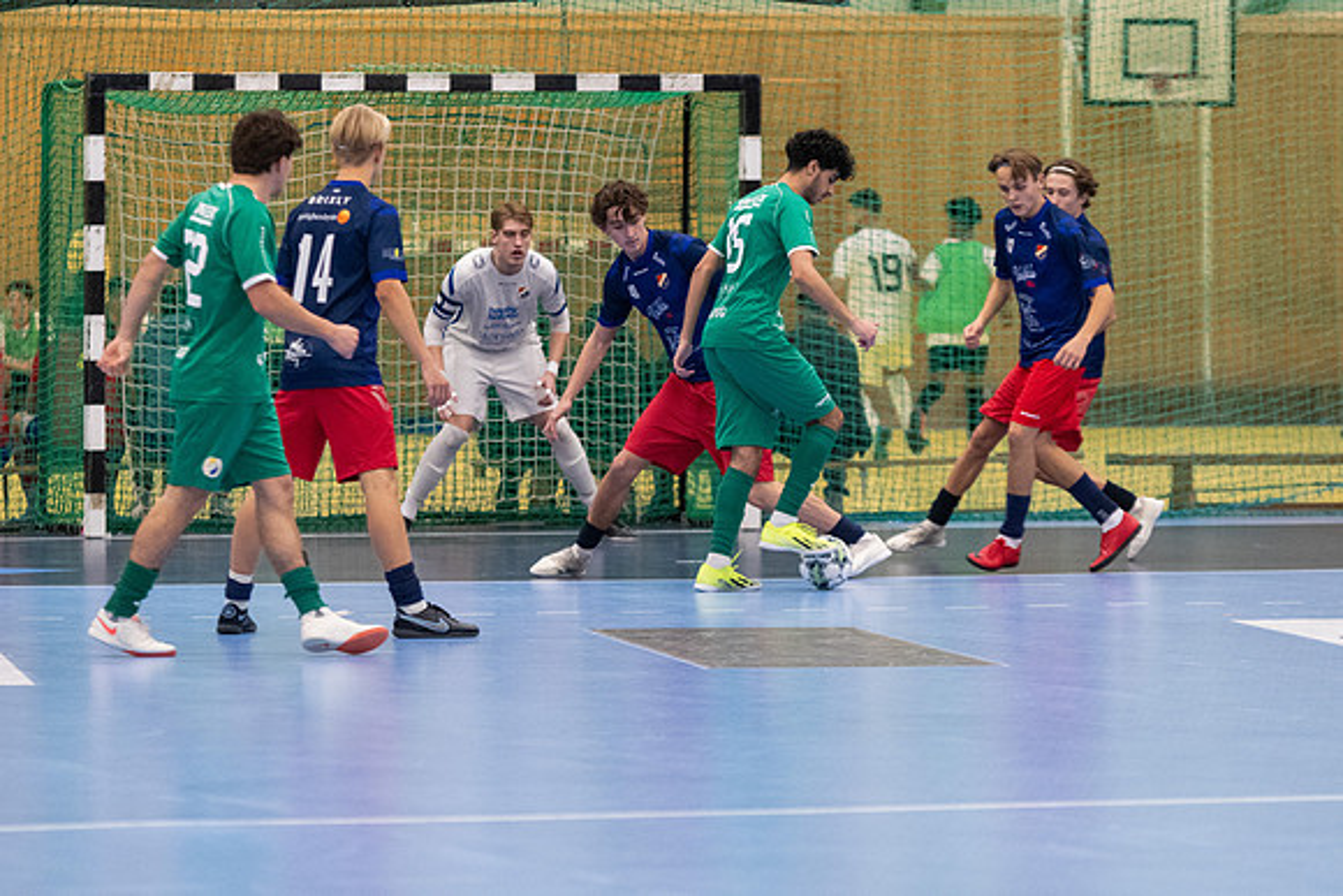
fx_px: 9065
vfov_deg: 5.7
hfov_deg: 8.5
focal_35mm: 243
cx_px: 672
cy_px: 448
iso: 4000
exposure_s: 1/640
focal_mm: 160
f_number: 3.2
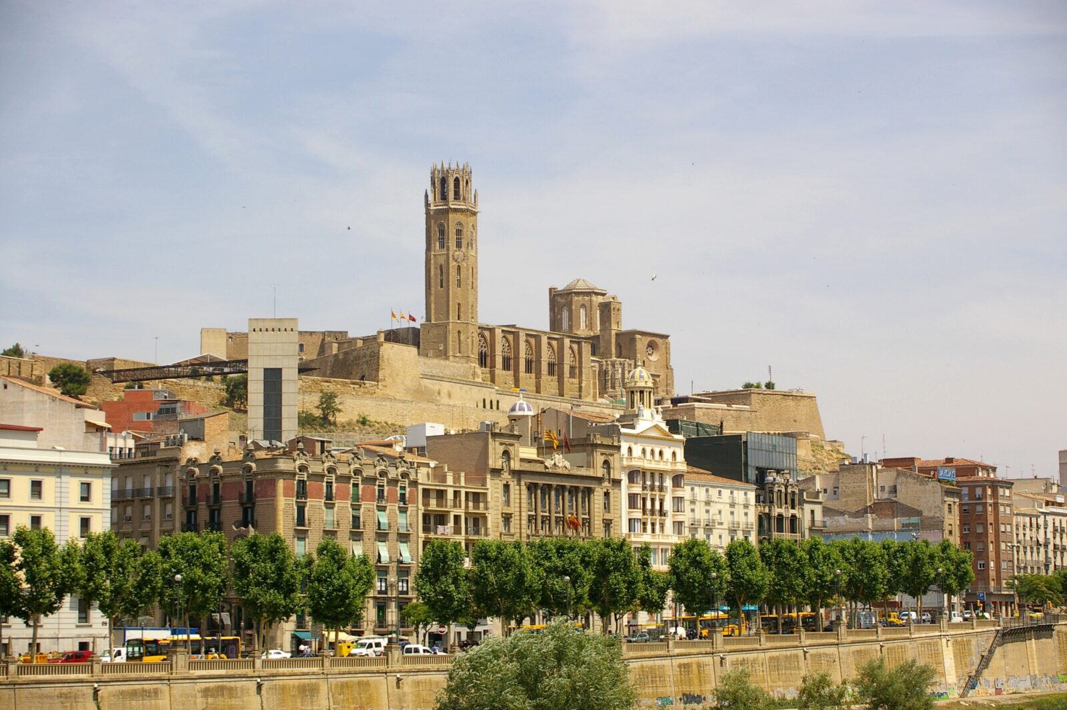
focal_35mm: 75
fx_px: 2221
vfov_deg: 18.2
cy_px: 355
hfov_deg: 27.0
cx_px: 534
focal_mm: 50
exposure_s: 1/350
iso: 200
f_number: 11
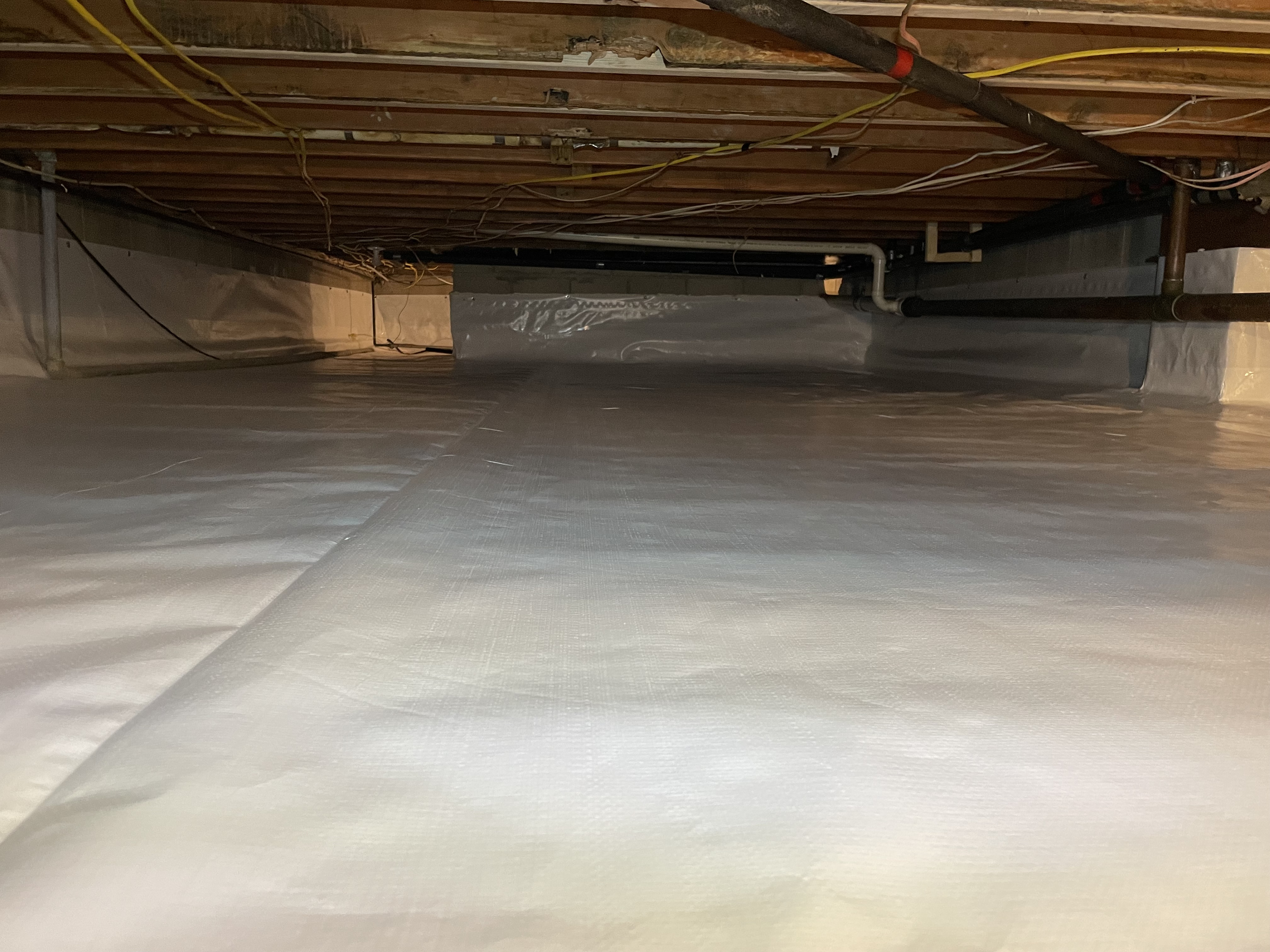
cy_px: 476
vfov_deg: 53.1
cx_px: 635
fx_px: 954
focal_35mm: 26
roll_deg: -0.5
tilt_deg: -8.6
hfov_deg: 67.3
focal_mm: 4.2
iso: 250
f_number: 1.6
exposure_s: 1/60
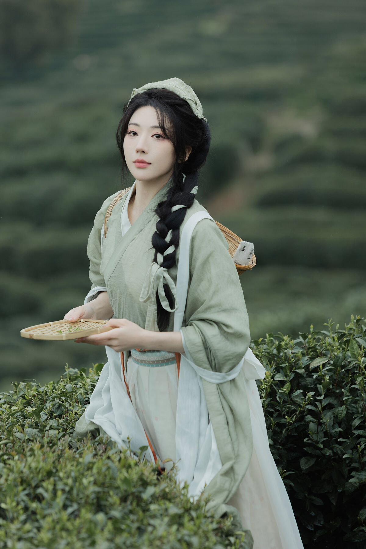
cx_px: 183
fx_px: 2745
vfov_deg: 11.4
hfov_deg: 7.6
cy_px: 274
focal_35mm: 180
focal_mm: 180
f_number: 4
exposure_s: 1/800
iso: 400
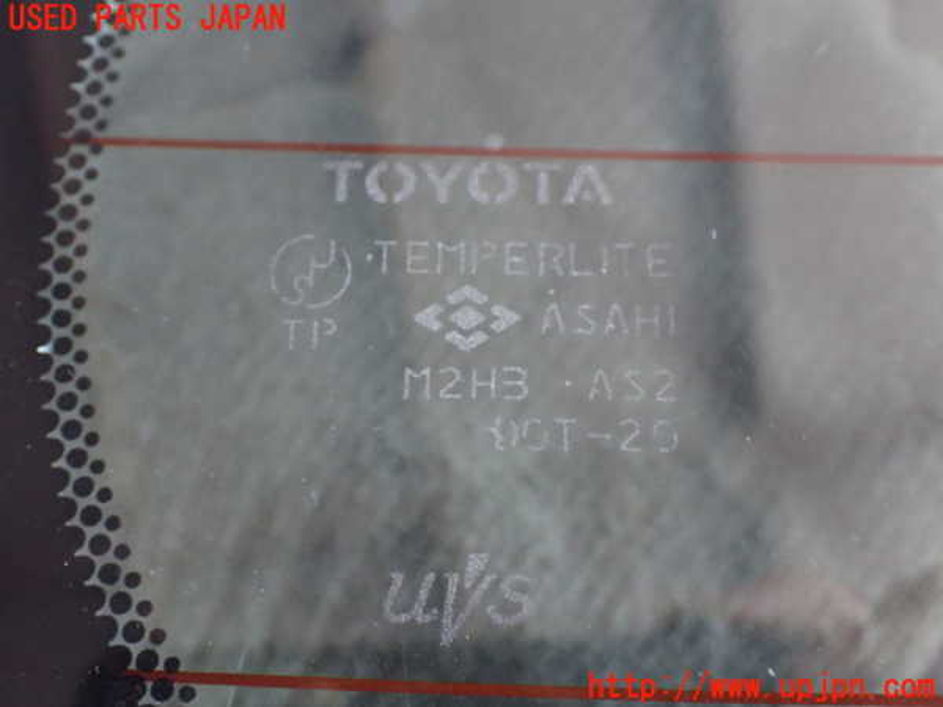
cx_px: 472
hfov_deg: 40.4
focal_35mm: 47
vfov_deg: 30.9
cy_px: 354
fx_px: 1280
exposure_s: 1/100
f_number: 3.1
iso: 800
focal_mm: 8.4
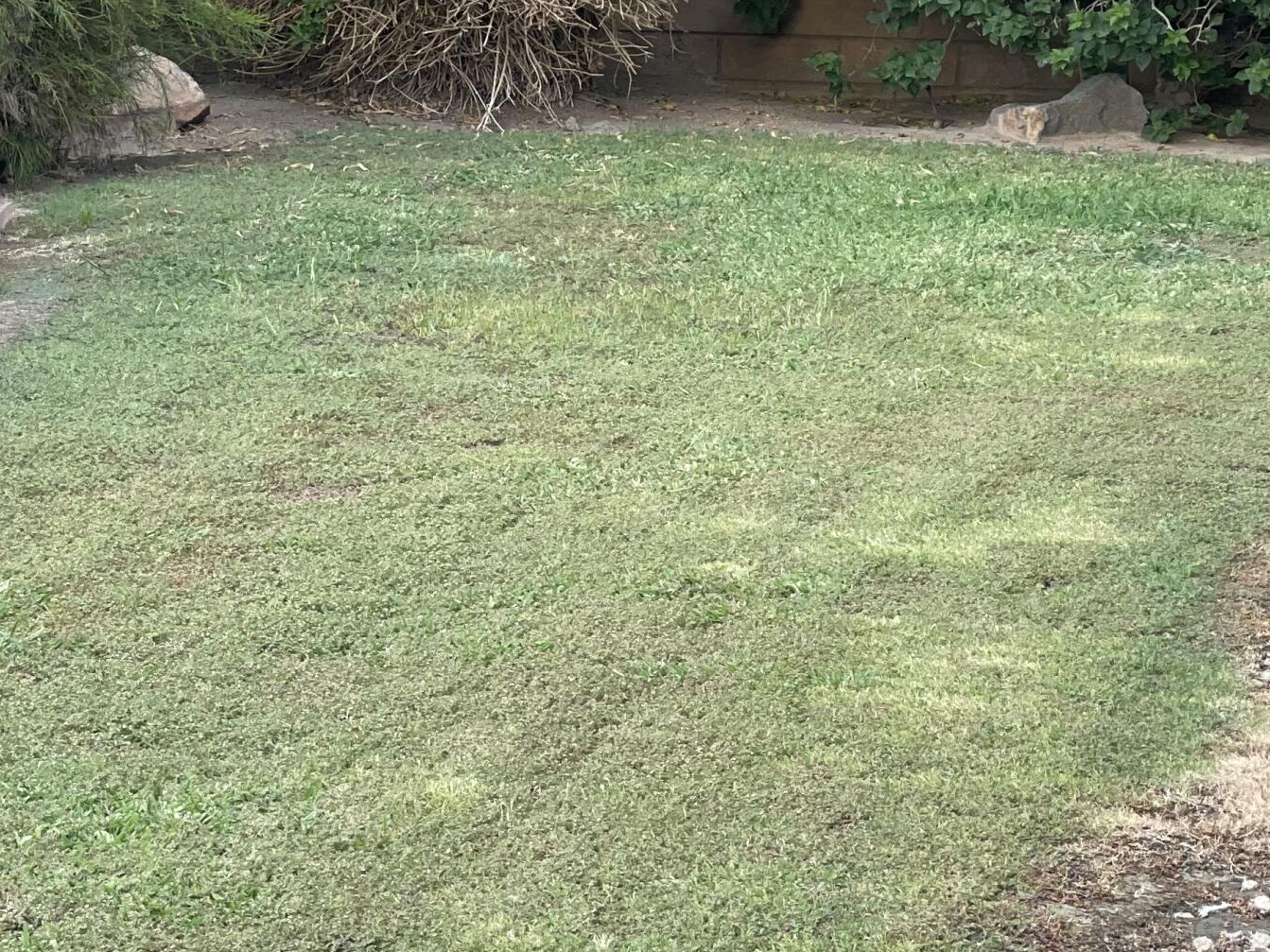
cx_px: 403
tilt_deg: -8.6
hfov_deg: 13.8
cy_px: 525
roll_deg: -1.4
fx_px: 5246
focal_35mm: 143
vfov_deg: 10.4
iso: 32
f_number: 2.2
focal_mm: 7.5
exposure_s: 1/121
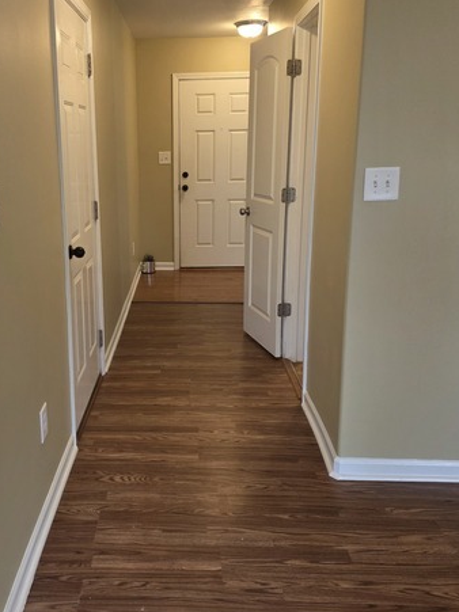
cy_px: 273
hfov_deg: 41.3
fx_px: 601
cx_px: 159
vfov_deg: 53.9
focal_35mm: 34
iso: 250
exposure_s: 1/120
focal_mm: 6.25
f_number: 1.7
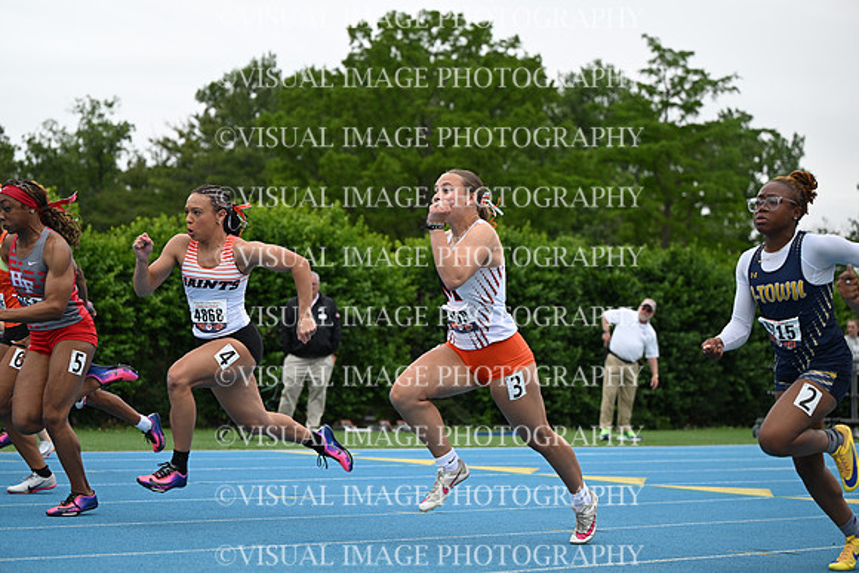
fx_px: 1671
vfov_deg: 19.5
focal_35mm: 70
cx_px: 430
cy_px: 286
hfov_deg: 28.8
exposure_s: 1/2500
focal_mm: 70
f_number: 3.2
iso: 500
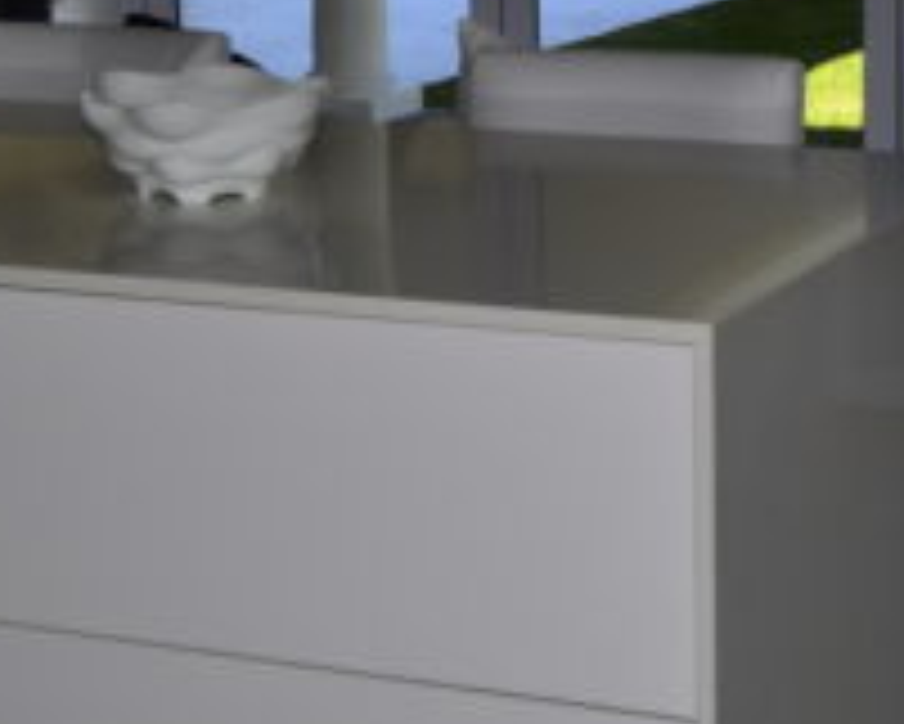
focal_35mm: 101
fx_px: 2704
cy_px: -144
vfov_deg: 14.8
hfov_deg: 18.9
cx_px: 639
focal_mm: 24
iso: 200
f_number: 8
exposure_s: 1/200
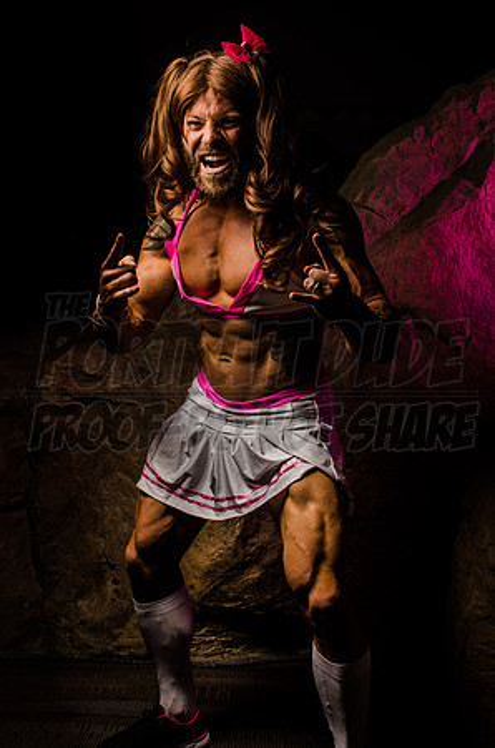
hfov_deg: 26.4
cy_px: 374
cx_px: 248
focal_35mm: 51
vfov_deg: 39.0
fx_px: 1057
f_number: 22
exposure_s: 1/60
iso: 200
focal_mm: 34
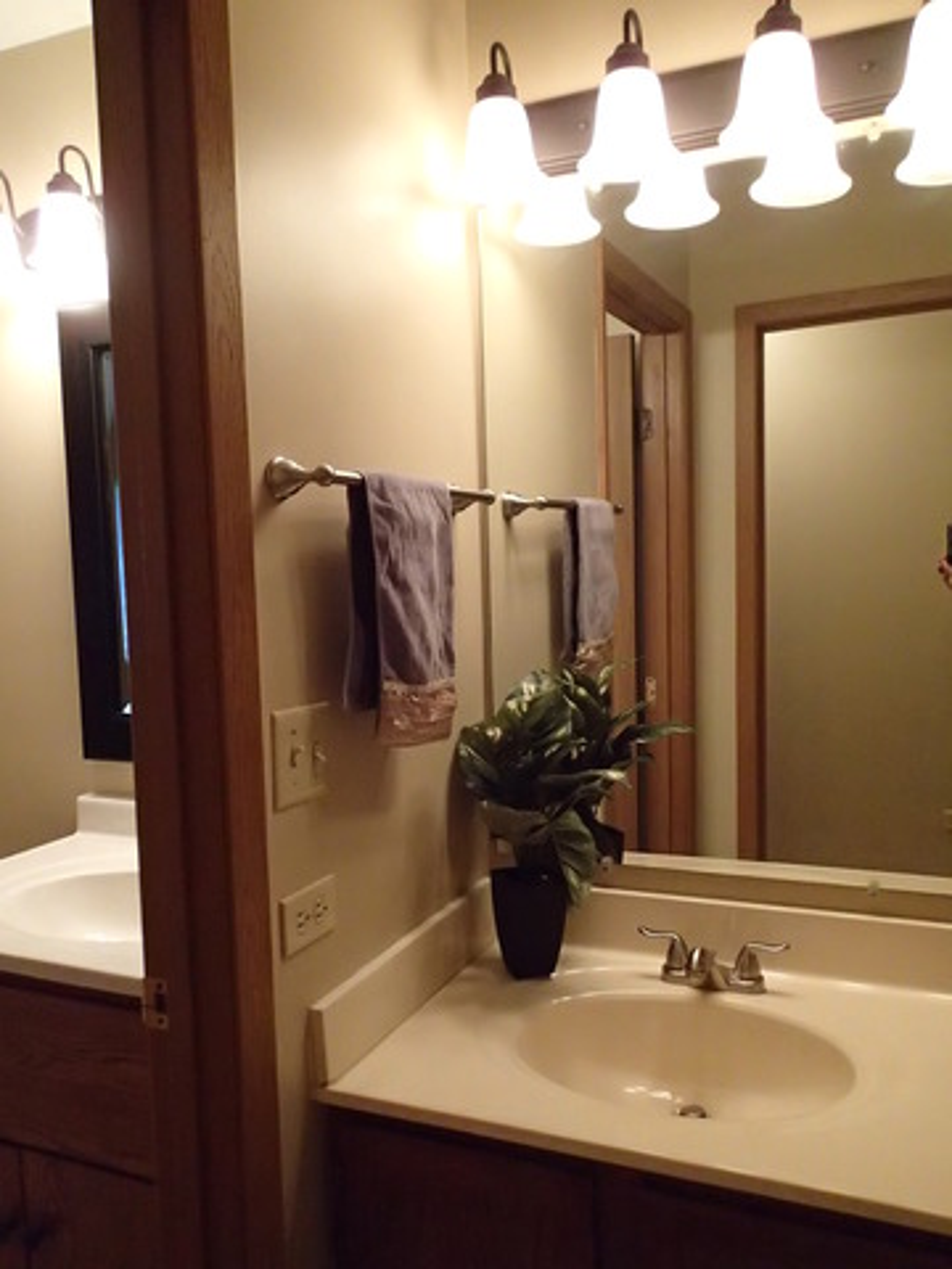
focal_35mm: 28
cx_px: 476
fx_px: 1027
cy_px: 634
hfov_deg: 49.7
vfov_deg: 63.4
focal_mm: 5.14
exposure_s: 1/320
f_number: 2.2
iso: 1600
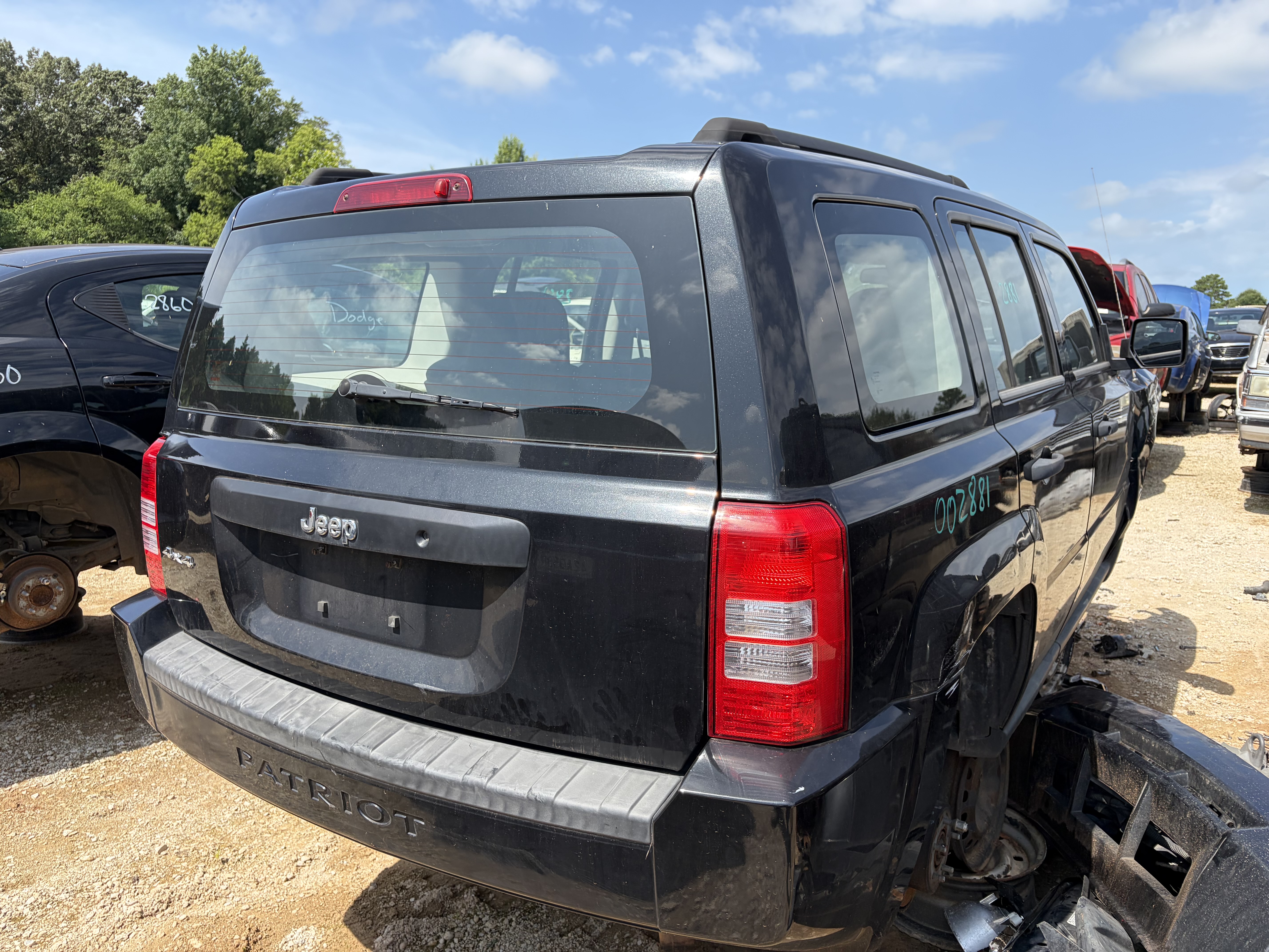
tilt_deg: -6.5
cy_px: 476
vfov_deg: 53.1
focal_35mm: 26
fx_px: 953
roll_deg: -1.4
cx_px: 634
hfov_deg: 67.3
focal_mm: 5.96
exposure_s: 1/2451
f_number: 1.6
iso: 64
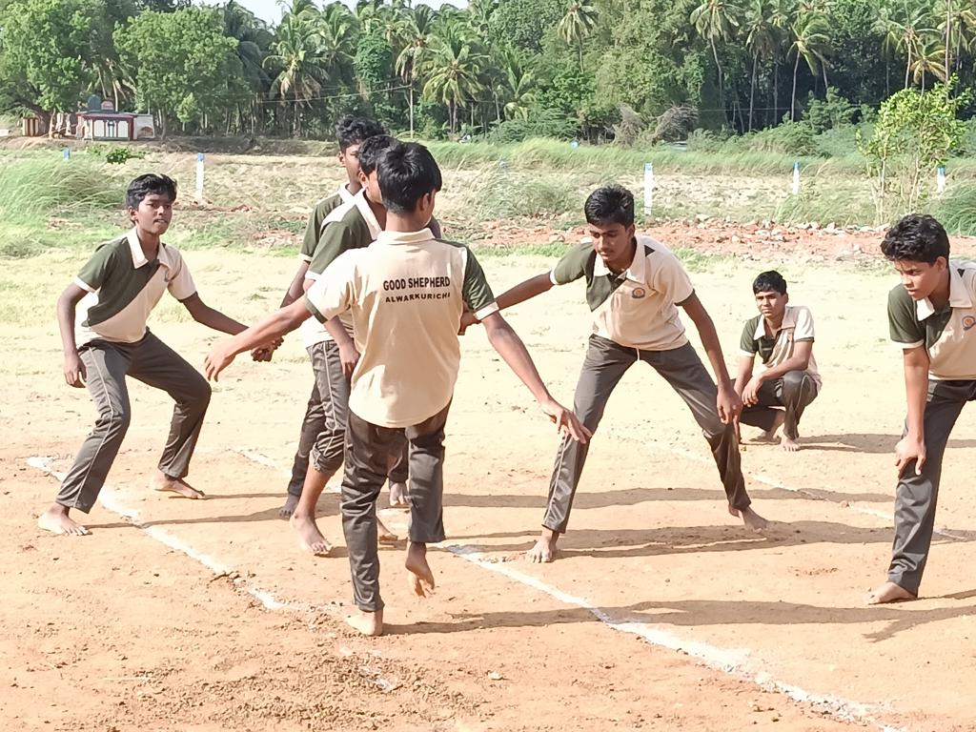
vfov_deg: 19.4
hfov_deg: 25.7
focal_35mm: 76
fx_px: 2143
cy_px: 366
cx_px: 488
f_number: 1.8
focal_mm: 3.98
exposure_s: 1/236
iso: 50
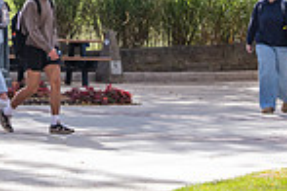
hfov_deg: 5.6
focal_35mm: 363
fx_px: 2894
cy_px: -137
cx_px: -70
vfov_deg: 3.8
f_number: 8
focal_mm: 92
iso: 400
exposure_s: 1/320
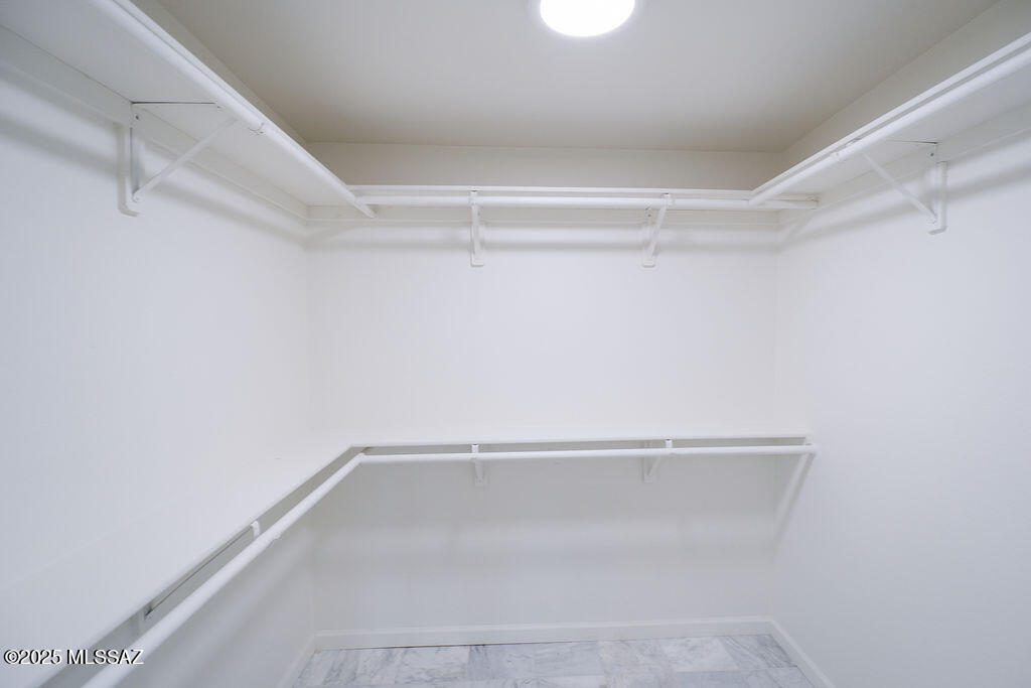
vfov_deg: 70.5
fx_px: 487
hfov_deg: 93.3
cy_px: 344
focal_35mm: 17
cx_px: 516
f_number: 3.5
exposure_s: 1/38
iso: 320
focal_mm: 11
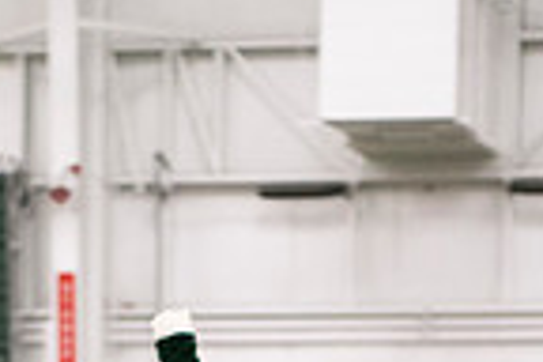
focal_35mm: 281
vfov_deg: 4.8
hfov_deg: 7.3
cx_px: 98
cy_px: 666
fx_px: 4238
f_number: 3.2
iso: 3200
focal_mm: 70
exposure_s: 1/320
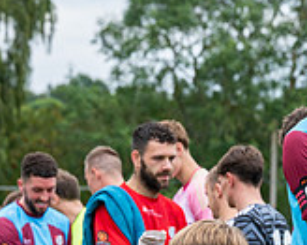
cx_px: 448
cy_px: 322
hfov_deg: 5.8
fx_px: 3006
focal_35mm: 331
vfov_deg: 4.7
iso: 250
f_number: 5
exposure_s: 1/500
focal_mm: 80
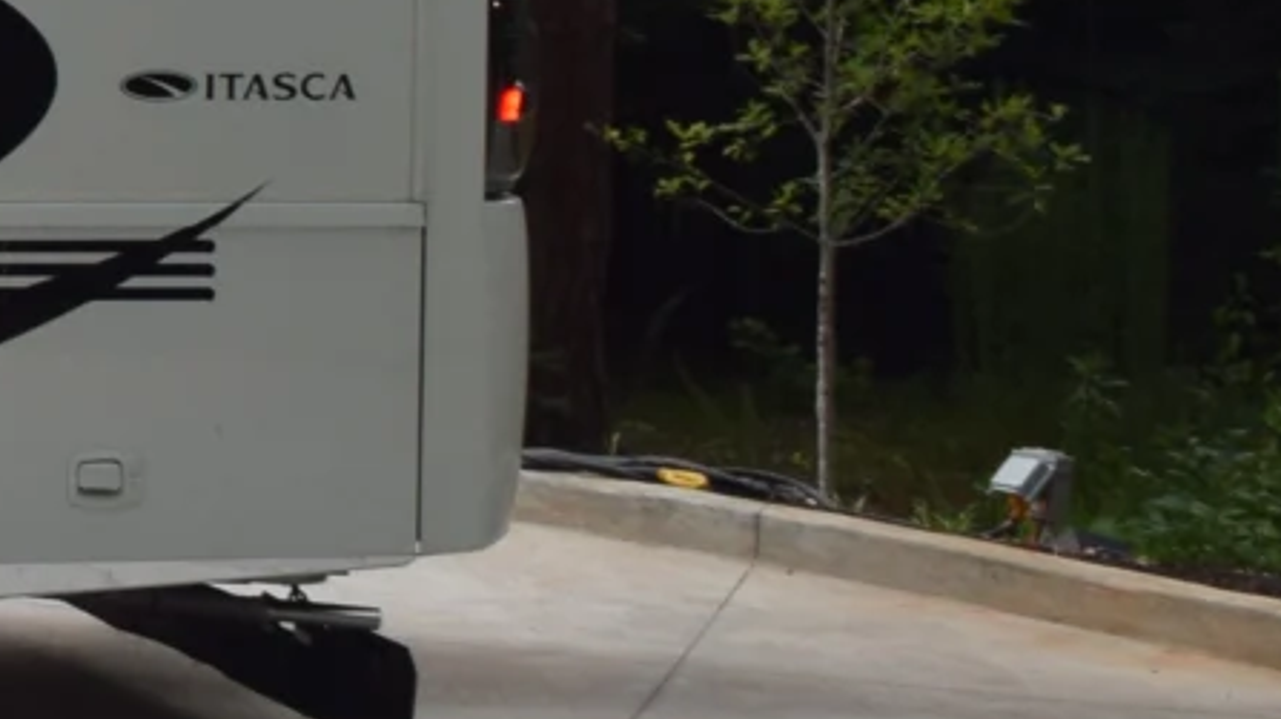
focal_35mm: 162
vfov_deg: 7.3
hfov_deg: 10.8
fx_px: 5500
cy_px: -483
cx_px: -2049
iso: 200
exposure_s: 1/125
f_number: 5.6
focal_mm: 18
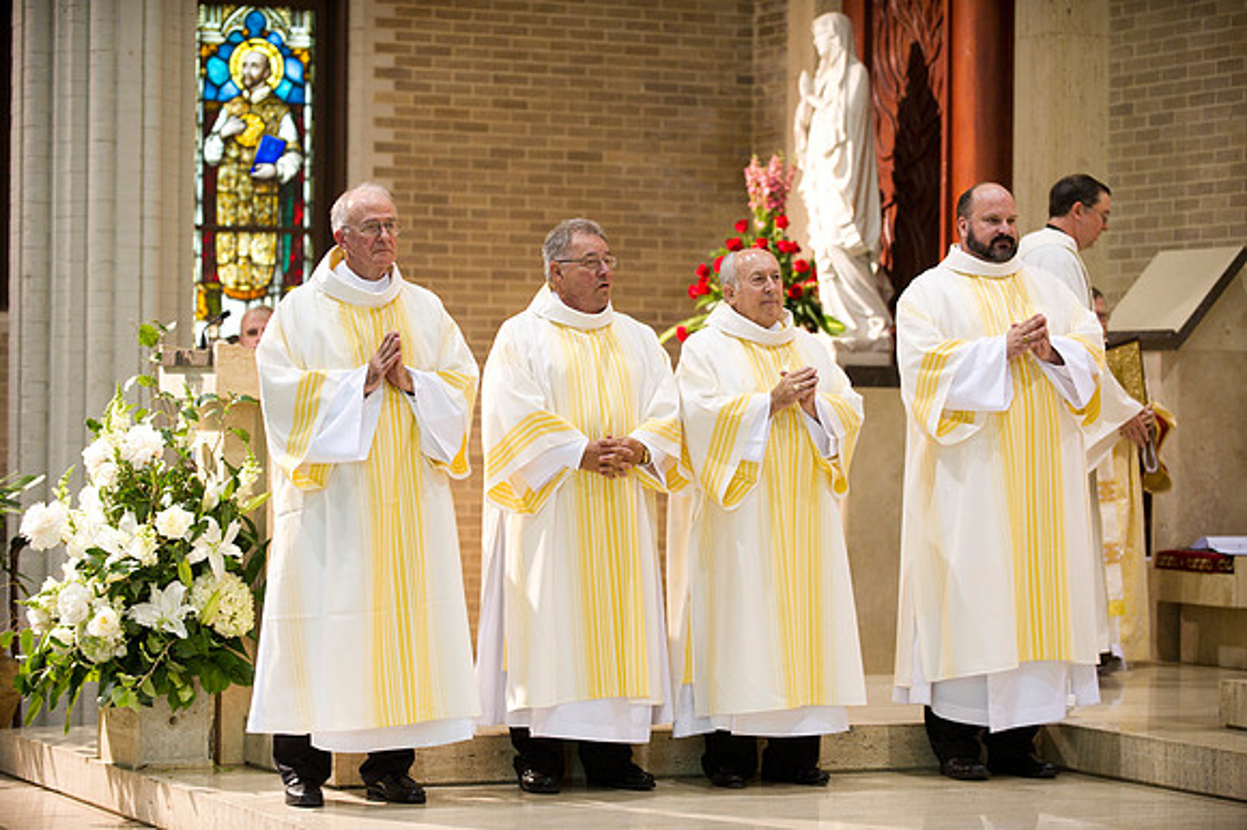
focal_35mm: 105
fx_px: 3635
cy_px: 415
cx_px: 624
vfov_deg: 13.0
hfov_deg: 19.5
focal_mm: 105
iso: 2000
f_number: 2.8
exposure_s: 1/125
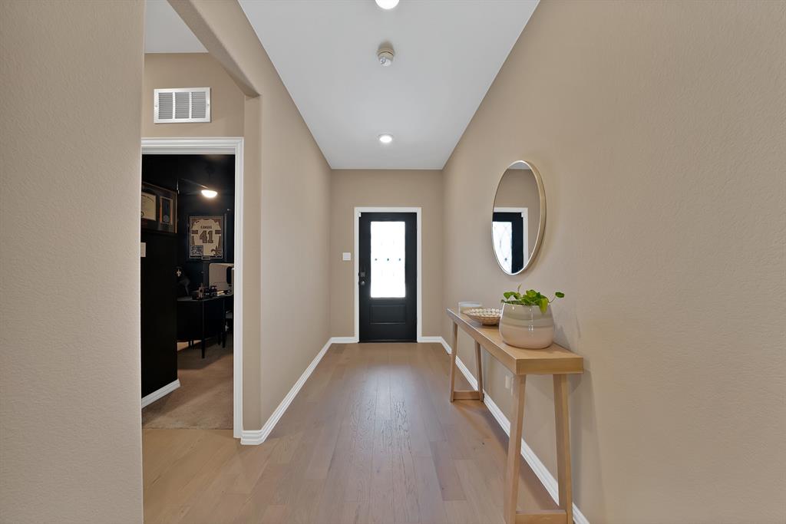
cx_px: 393
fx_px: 262
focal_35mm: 12
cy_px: 262
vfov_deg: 90.0
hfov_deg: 112.6
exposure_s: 1/1.25
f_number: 9
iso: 640
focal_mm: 12
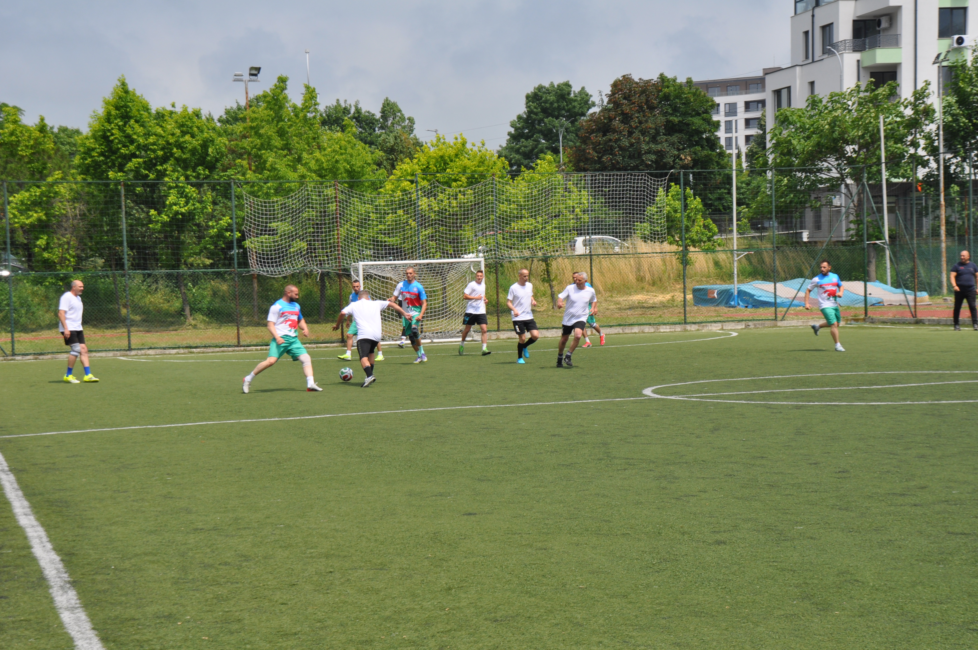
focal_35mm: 72
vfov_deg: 18.9
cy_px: 325
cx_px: 489
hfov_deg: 28.1
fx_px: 1954
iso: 200
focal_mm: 48
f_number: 10
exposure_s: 1/400
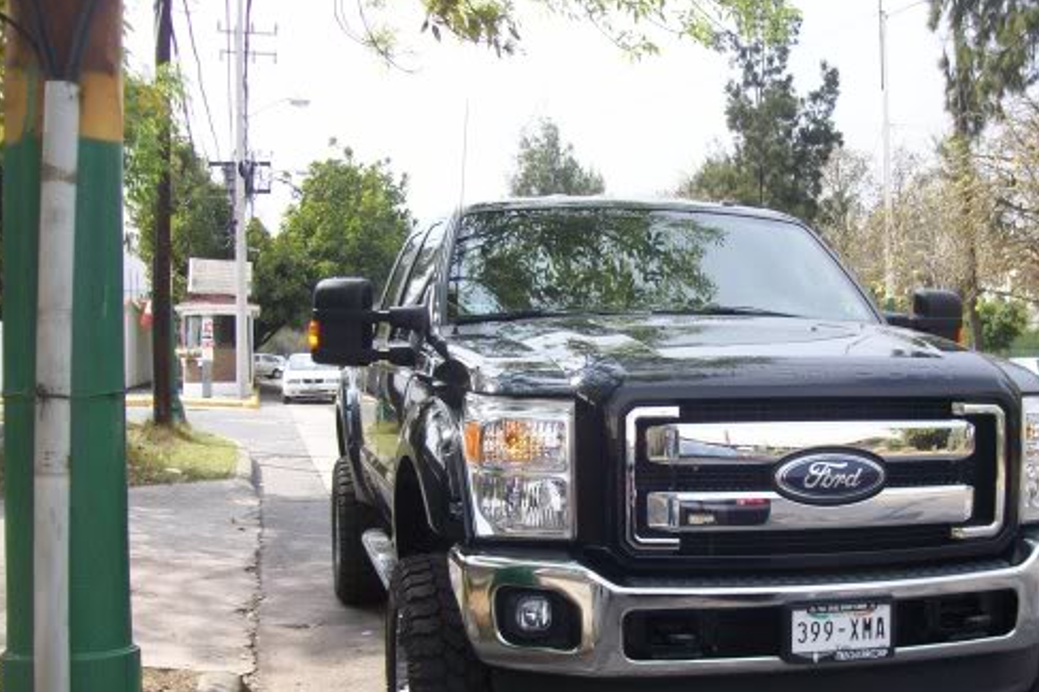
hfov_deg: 40.0
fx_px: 1414
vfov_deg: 27.4
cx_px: 667
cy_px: 455
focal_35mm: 49
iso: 80
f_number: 2.7
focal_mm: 6
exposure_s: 1/513
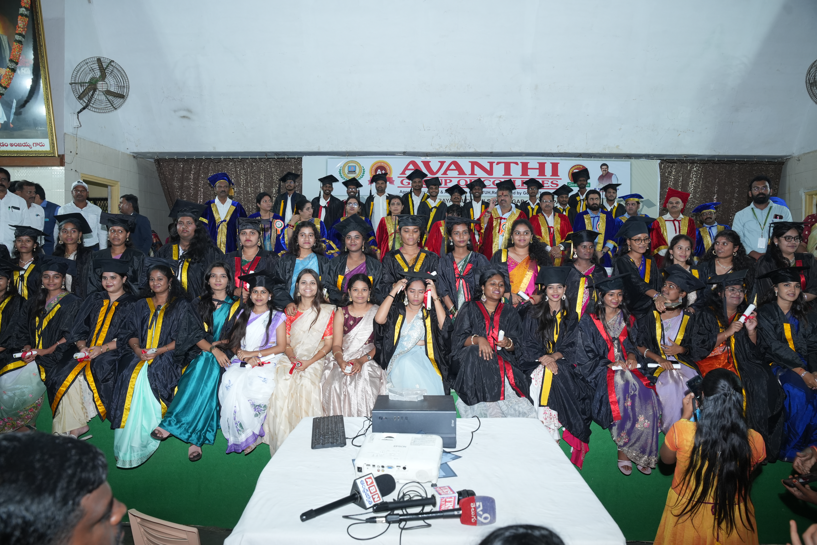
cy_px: 272
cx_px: 408
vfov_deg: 42.7
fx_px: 697
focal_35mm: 31
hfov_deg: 60.8
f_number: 5.6
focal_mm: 30.7
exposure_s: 1/125
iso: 1000
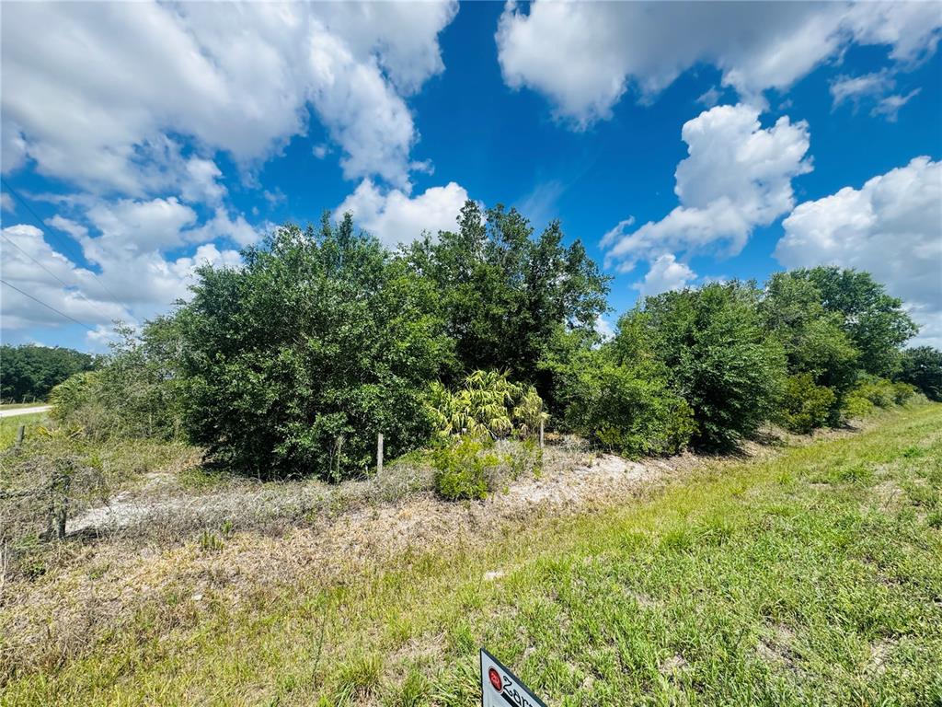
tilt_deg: +5.5
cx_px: 471
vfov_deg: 85.7
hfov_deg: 102.1
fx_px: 381
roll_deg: -0.2
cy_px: 354
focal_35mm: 14
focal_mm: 2.22
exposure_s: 1/1449
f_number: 2.2
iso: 50
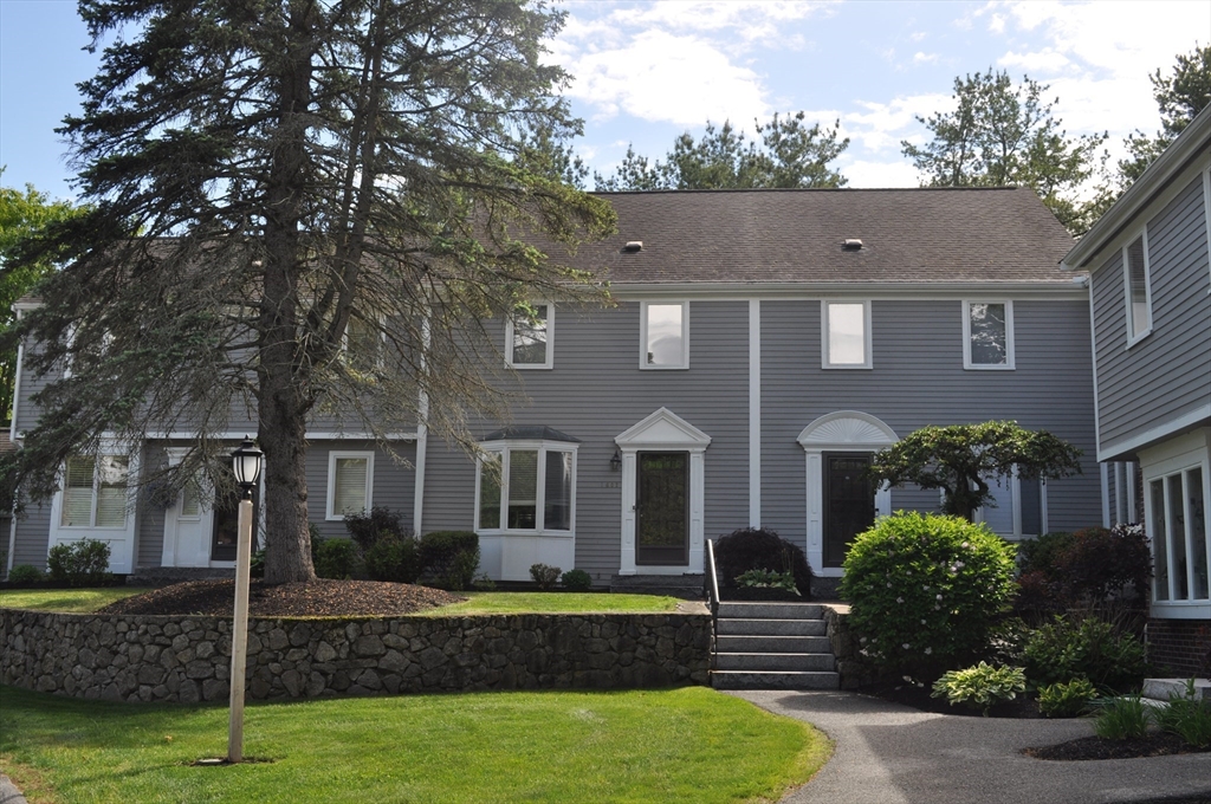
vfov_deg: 36.8
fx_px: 1209
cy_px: 402
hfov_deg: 53.2
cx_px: 606
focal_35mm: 36
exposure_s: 1/200
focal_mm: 24
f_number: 9
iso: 200
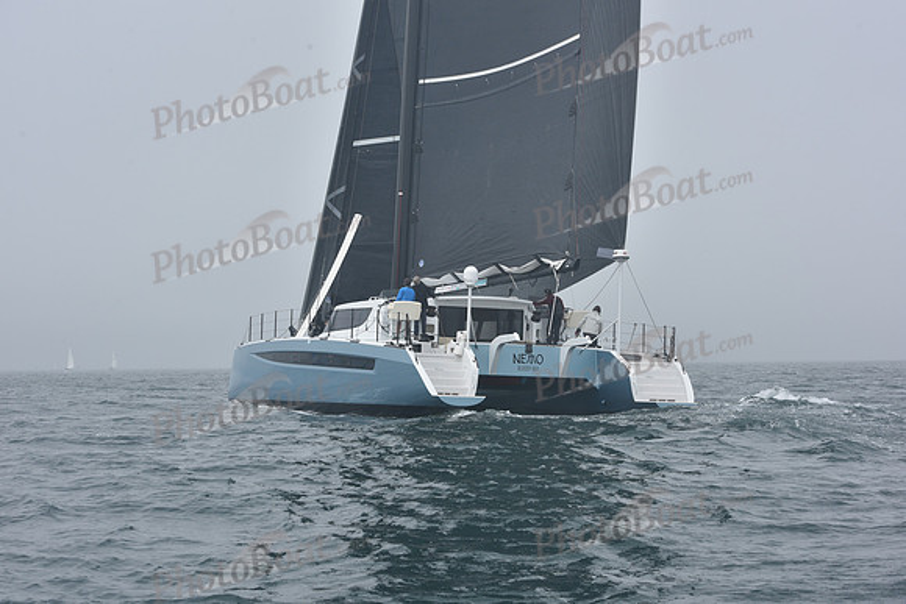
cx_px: 453
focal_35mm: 70
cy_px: 302
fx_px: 1762
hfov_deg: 28.8
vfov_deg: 19.5
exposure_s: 1/800
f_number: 10
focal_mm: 70
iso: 250
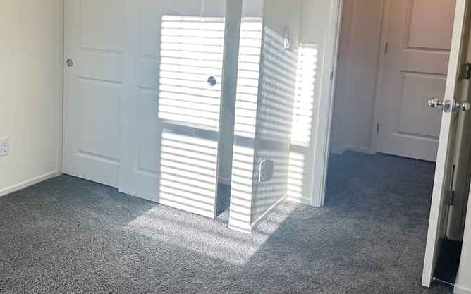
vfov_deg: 32.3
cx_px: 151
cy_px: 85
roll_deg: -1.9
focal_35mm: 39
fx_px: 500
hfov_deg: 49.4
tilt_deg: -8.8
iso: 80
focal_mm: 6.86
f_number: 1.78
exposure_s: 1/234
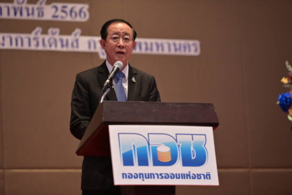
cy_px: 98
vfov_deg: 8.9
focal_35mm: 155
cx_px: 146
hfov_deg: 13.2
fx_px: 1257
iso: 800
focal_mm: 155
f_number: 2.8
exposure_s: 1/160
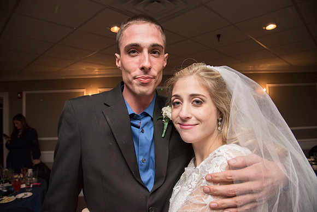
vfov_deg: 53.2
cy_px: 106
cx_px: 158
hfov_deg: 73.7
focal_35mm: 24
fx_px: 211
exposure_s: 1/200
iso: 2000
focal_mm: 24
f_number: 5
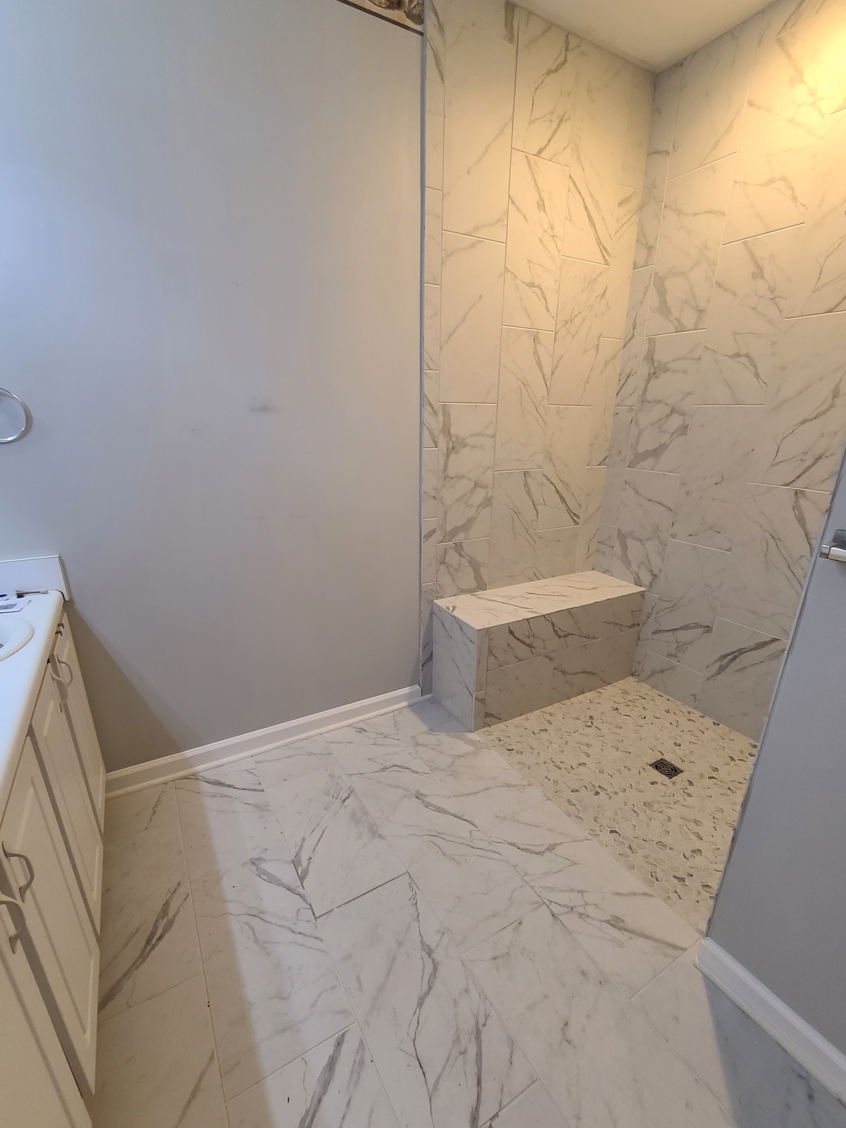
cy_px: 590
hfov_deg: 85.7
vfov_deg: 102.0
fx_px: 456
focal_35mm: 14
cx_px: 428
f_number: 2.2
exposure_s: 1/60
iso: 320
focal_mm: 2.2
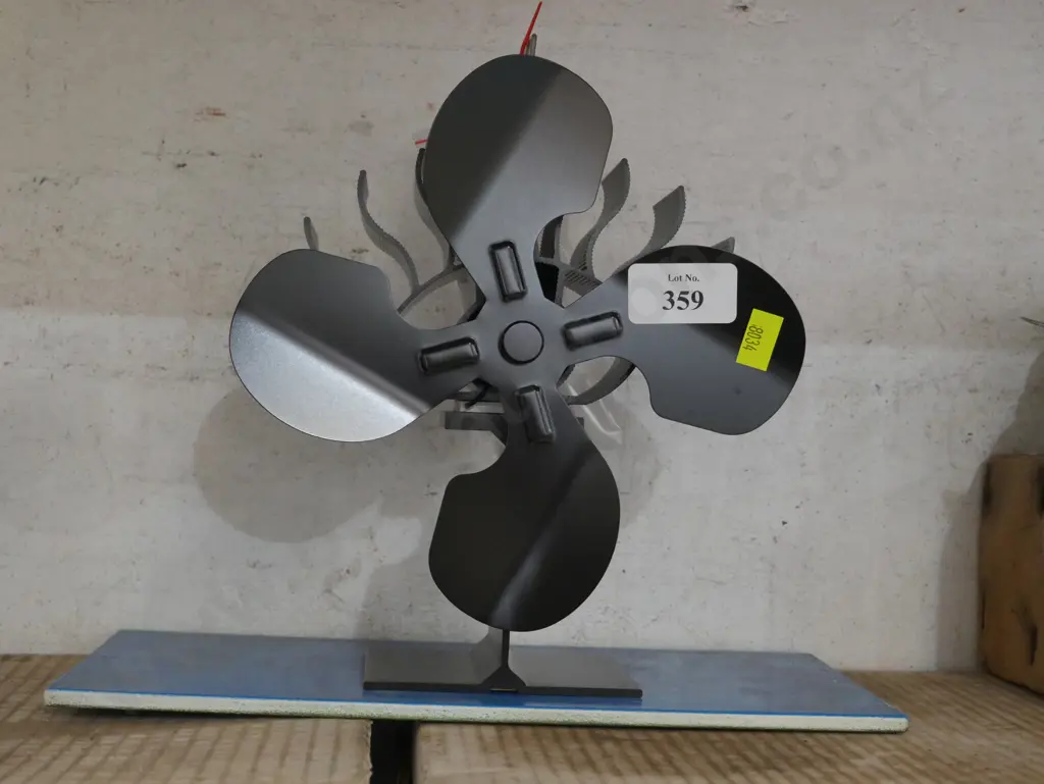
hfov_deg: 38.2
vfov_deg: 29.1
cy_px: 392
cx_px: 522
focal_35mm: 50
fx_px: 1509
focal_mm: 25
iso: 3200
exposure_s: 1/60
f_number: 5.3
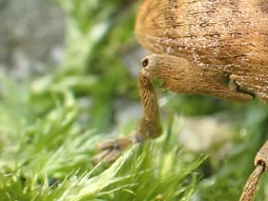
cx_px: 331
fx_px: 1942
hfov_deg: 7.8
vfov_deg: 5.9
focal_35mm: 251
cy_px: 96
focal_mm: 18
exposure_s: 1/30
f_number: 6.3
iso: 500
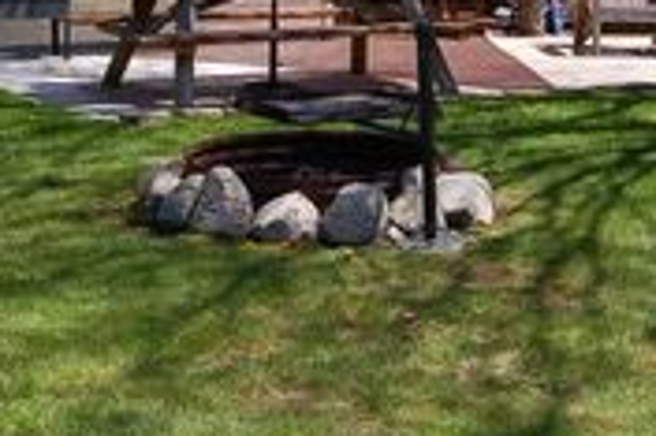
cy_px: -86
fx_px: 1711
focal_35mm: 94
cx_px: 157
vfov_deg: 14.1
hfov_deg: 21.5
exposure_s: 1/250
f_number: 8
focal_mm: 22
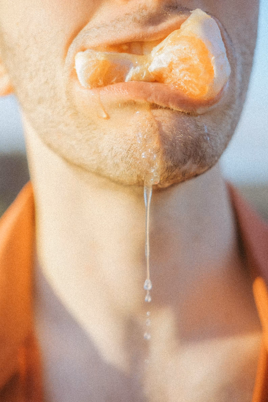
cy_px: 201
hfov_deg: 25.5
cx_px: 134
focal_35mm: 53
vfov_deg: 37.5
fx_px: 592
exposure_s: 1/4000
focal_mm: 35
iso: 1000
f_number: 2.8
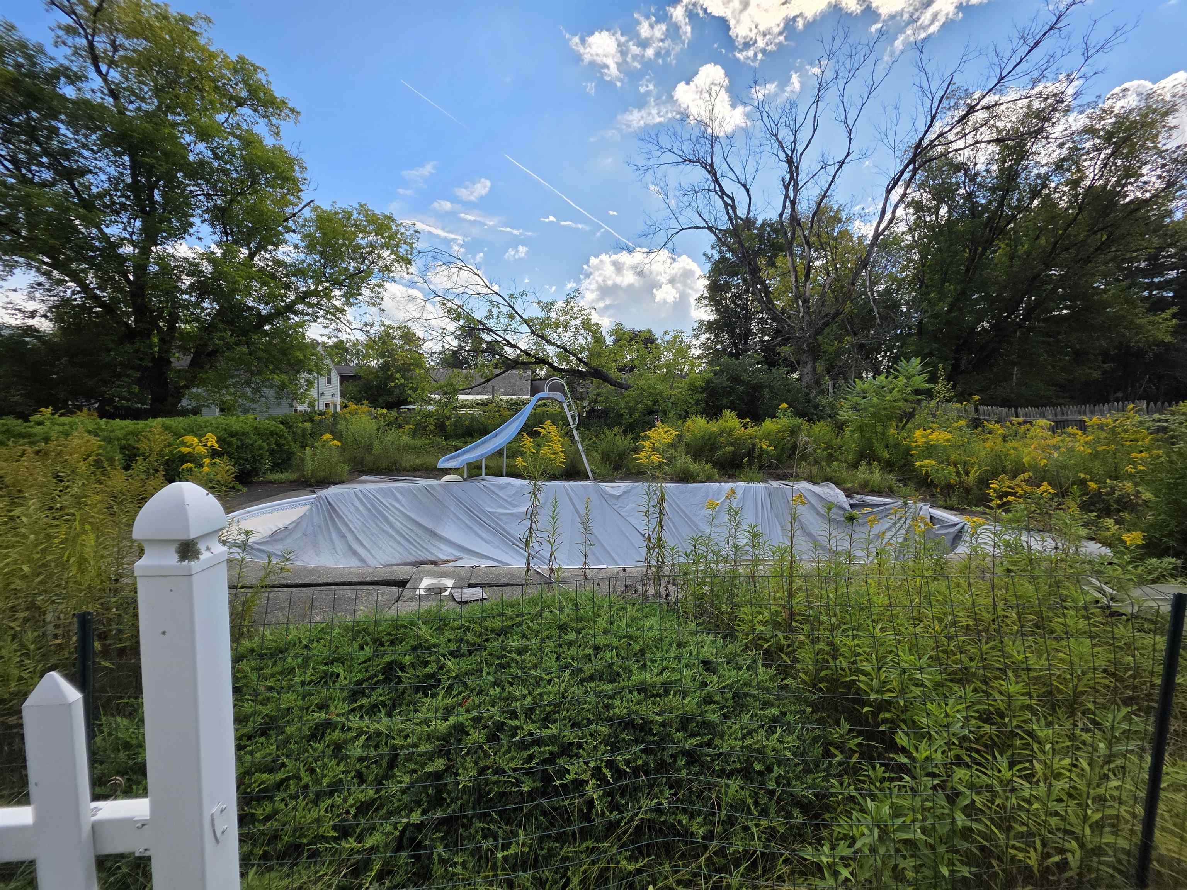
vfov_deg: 89.9
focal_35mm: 13
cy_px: 445
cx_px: 594
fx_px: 446
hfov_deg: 106.2
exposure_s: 1/1785
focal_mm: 2.2
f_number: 1.9
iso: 40
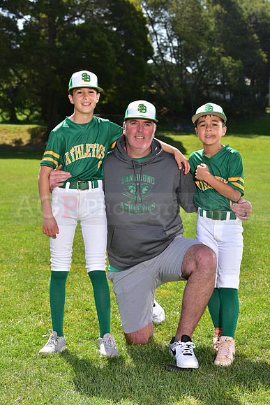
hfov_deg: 19.5
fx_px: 787
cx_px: 135
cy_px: 202
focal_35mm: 70
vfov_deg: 28.8
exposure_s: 1/250
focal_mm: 70
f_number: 6.3
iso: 100
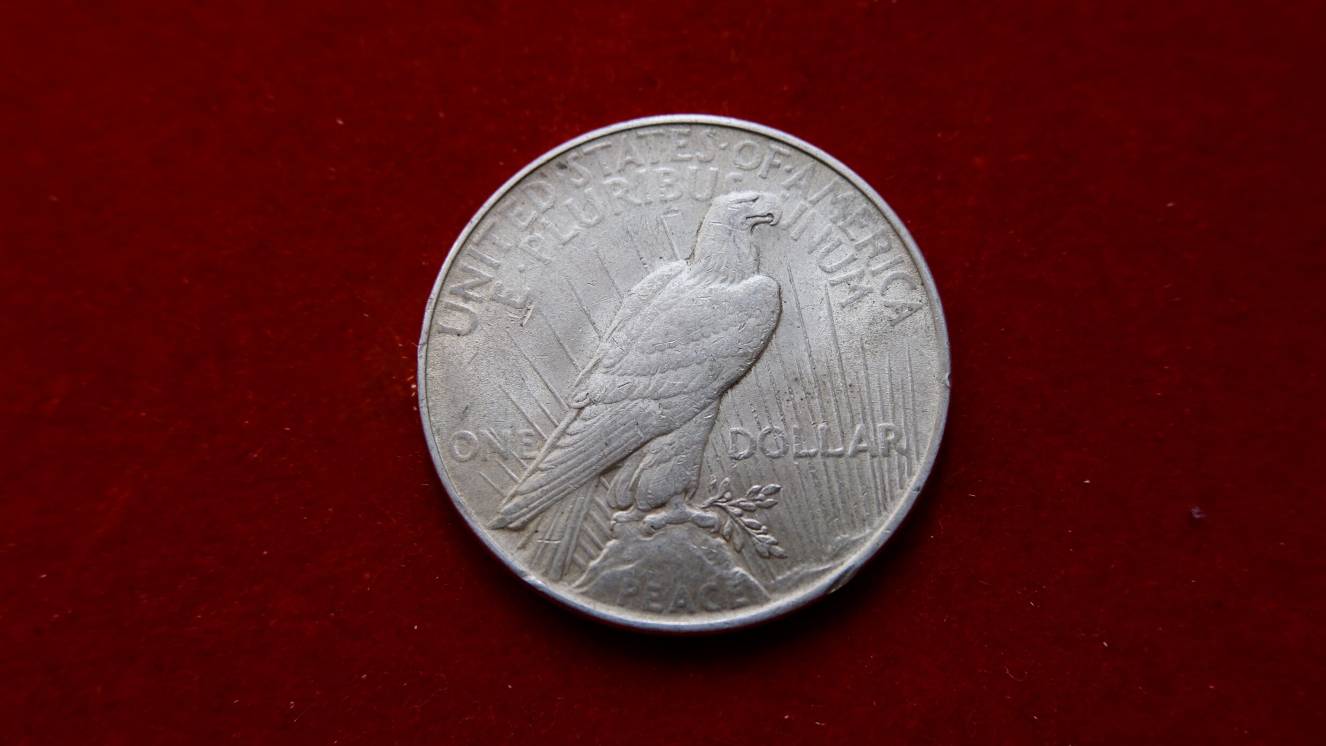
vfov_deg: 46.0
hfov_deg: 74.0
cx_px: 662
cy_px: 392
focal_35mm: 25
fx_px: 879
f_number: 4.5
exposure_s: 1/58
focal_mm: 15.2
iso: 320
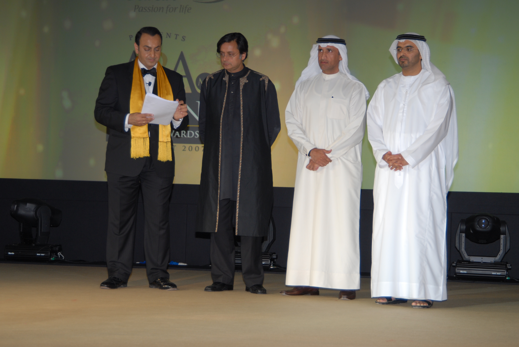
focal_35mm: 93
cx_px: 260
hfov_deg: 21.9
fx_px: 1342
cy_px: 174
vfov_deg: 14.7
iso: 200
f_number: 5.6
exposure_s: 1/125
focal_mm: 62
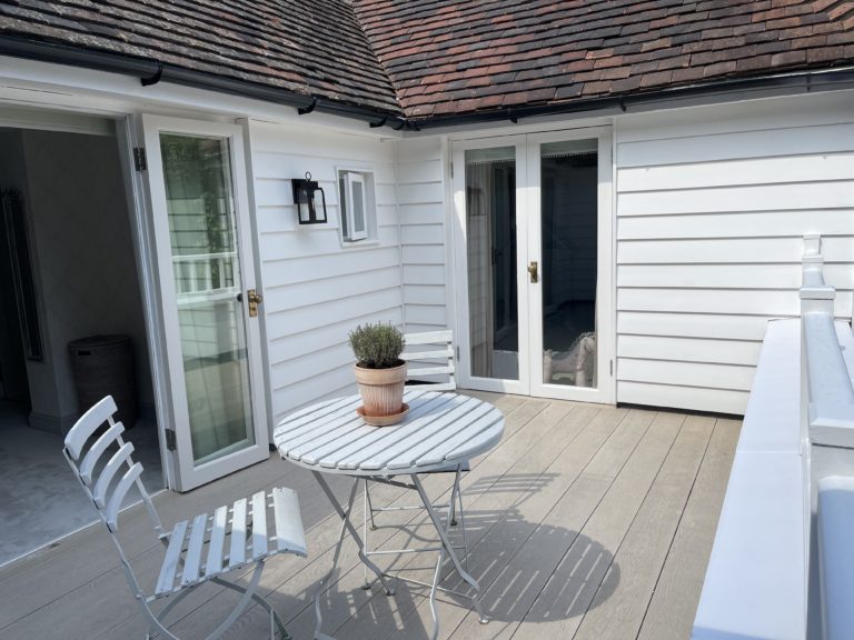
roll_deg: +2.6
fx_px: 641
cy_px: 320
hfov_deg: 67.3
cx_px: 427
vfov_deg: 53.1
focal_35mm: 26
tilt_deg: -9.4
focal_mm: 5.1
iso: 32
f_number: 1.6
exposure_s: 1/2049
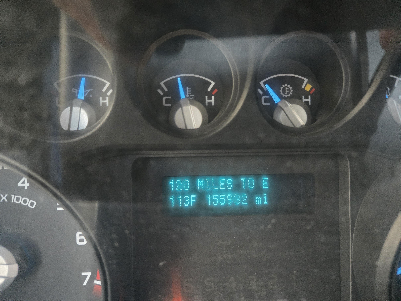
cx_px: 200
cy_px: 150
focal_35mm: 23
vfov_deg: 58.9
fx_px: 266
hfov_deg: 73.9
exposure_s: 1/60
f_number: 1.8
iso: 1600
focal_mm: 5.4
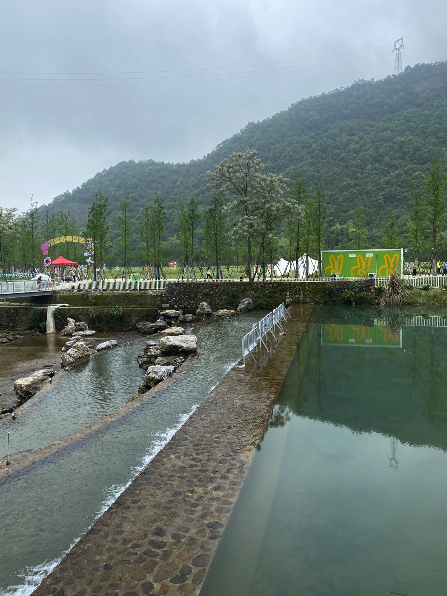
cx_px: 224
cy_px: 298
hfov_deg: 53.1
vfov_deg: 67.3
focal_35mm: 26
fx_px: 448
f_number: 1.8
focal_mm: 4.25
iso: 32
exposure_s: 1/852
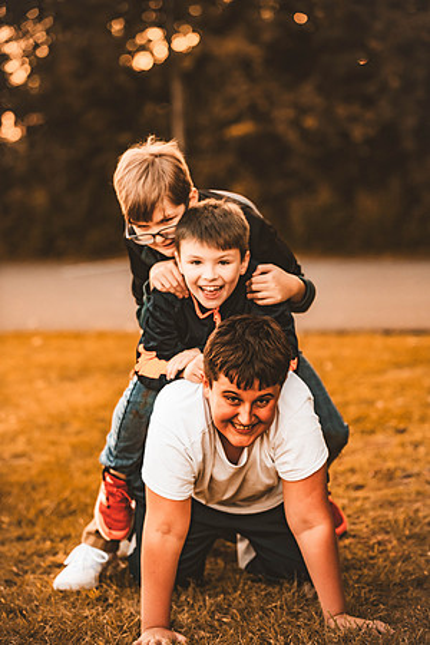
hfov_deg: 15.2
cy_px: 322
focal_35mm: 90
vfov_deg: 22.6
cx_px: 215
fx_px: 1612
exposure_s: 1/1250
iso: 1600
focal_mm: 90
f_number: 2.8
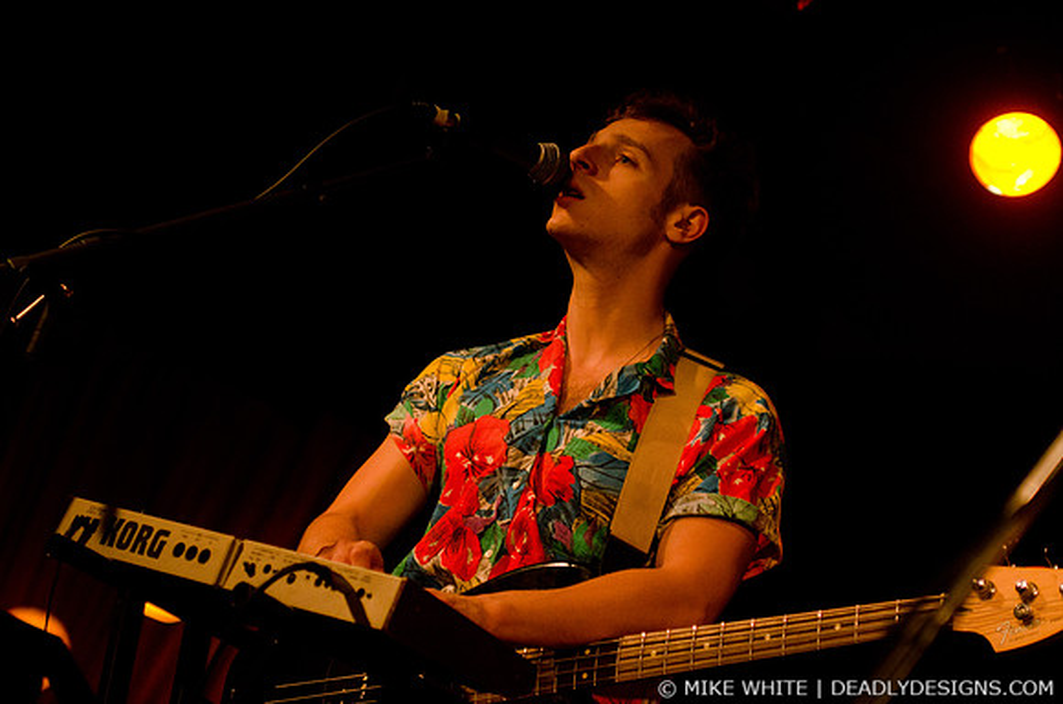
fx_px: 3094
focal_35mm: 105
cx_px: 532
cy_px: 352
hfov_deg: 19.5
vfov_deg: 13.0
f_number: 2.8
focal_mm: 70
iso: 2000
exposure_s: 1/100
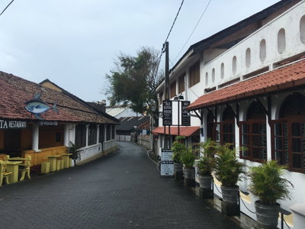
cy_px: 114
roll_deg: +0.3
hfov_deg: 61.7
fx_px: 256
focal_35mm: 29
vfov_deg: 48.2
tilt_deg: +3.3
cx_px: 152
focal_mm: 4.15
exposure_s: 1/1261
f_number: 2.2
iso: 25
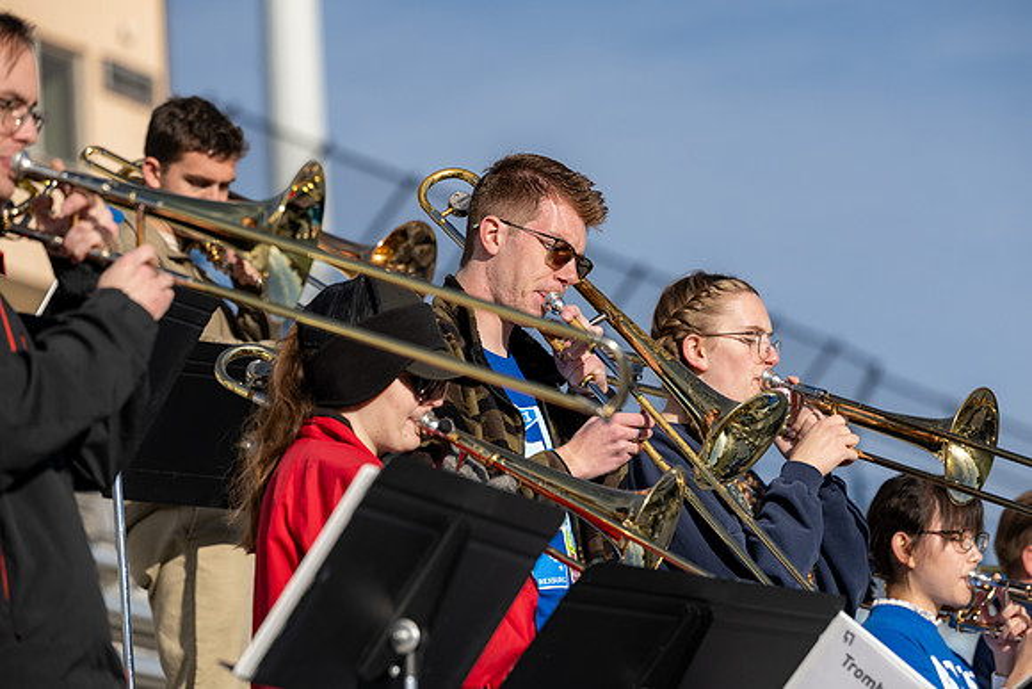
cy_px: 322
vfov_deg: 8.2
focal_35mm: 168
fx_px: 4830
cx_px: 580
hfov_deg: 12.2
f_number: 4
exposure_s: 1/2500
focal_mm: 150
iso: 100
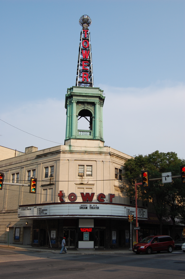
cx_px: 92
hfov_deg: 36.8
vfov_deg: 53.2
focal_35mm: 36
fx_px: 278
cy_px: 140
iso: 200
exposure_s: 1/320
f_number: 9
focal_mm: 24
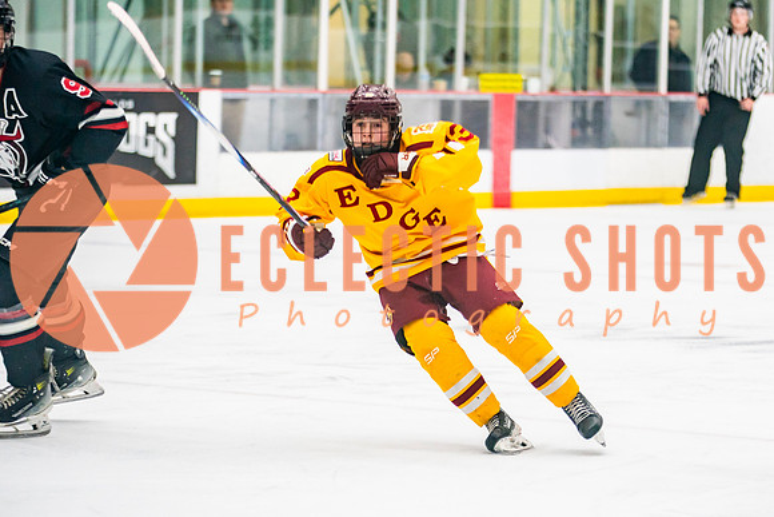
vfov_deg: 7.0
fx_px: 4247
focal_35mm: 198
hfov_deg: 10.4
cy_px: 260
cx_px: 526
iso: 1250
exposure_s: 1/640
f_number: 2.8
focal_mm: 135
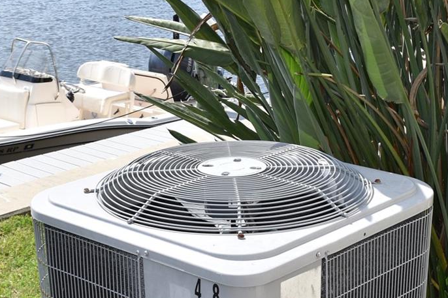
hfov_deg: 26.3
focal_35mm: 77
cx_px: 244
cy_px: 269
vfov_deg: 17.4
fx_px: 958
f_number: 9
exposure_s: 1/200
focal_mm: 22
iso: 100
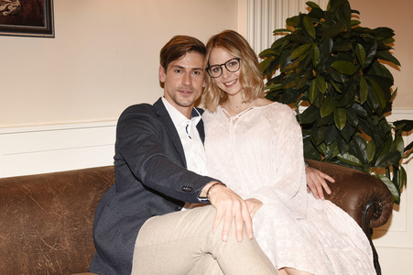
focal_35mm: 50
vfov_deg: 27.0
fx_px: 573
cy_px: 138
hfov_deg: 39.6
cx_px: 206
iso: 1600
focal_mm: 50
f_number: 6.3
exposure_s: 1/80
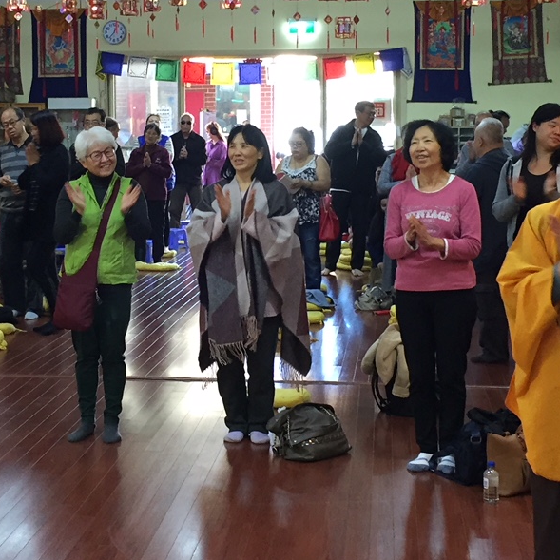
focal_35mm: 71
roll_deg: -0.7
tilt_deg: -4.0
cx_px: 239
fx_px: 1299
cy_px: 195
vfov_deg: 24.2
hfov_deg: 24.3
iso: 160
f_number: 2.2
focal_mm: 4.15
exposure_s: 1/33
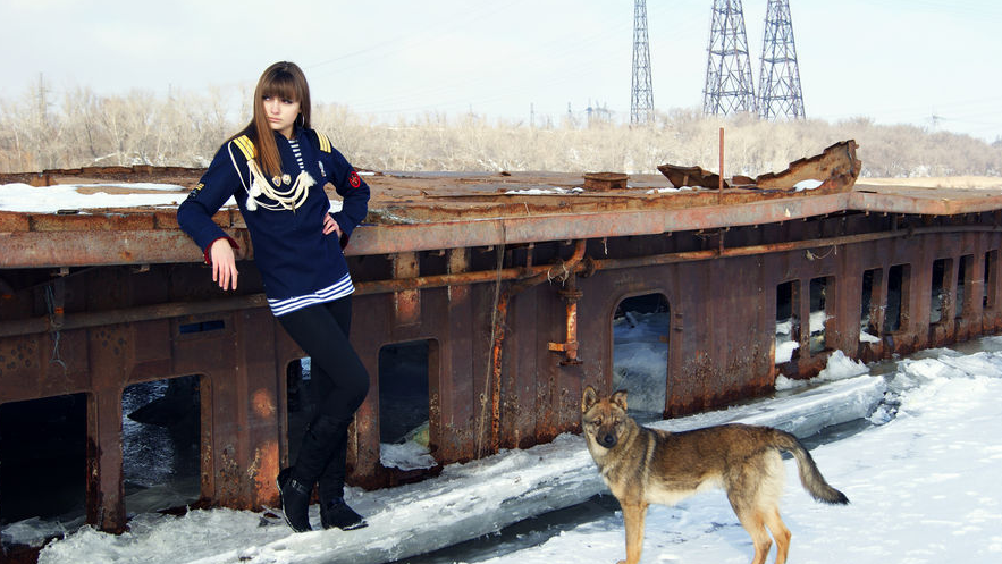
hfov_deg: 42.9
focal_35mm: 48
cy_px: 290
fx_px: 1276
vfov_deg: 24.9
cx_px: 495
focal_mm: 30
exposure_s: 1/400
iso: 100
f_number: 5.6
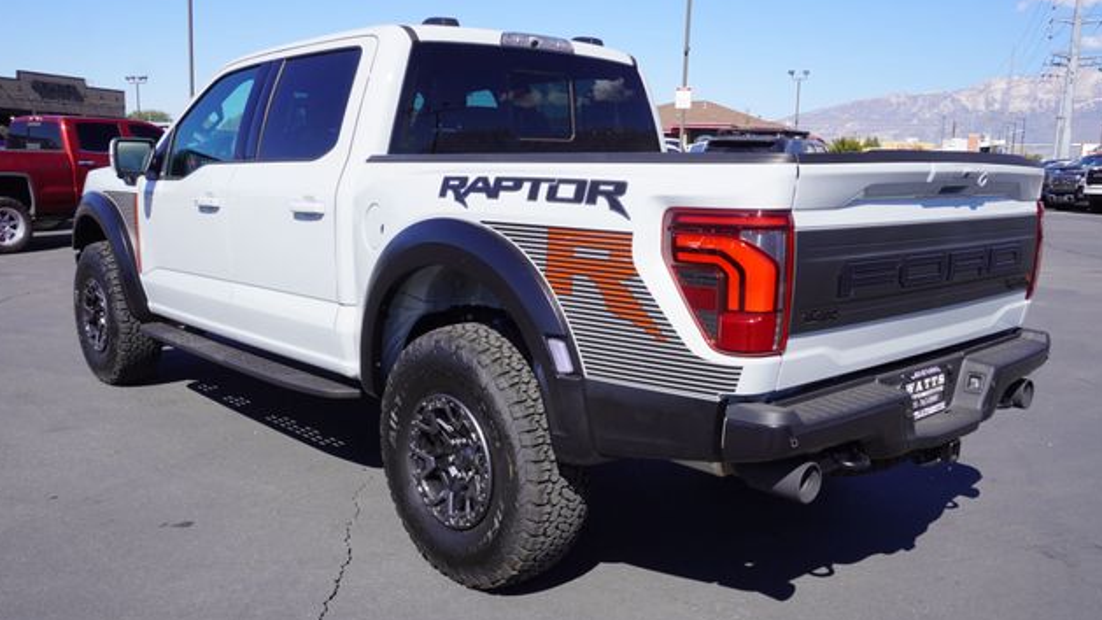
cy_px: 319
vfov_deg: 36.7
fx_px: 935
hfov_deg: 61.0
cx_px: 548
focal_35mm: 32
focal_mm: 20
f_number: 9
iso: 100
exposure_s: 1/125
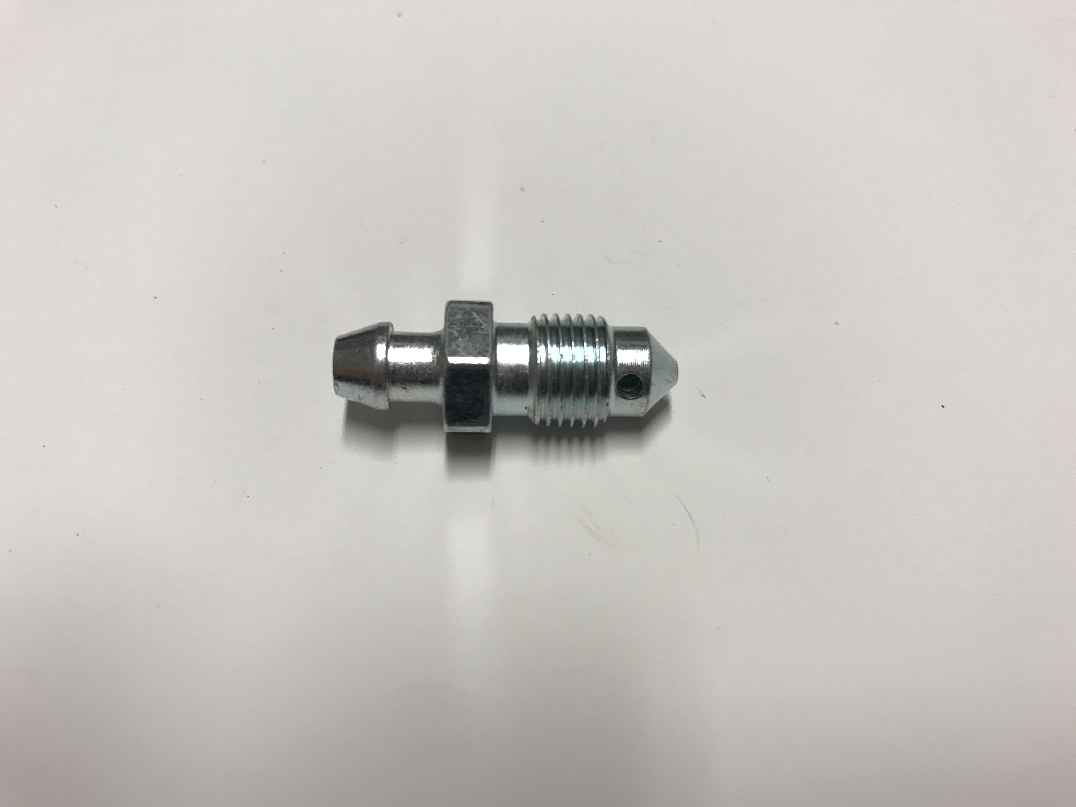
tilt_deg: -57.6
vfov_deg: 49.7
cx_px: 538
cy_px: 404
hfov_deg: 63.4
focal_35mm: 28
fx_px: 870
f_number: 1.8
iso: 25
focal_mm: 3.99
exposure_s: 1/33
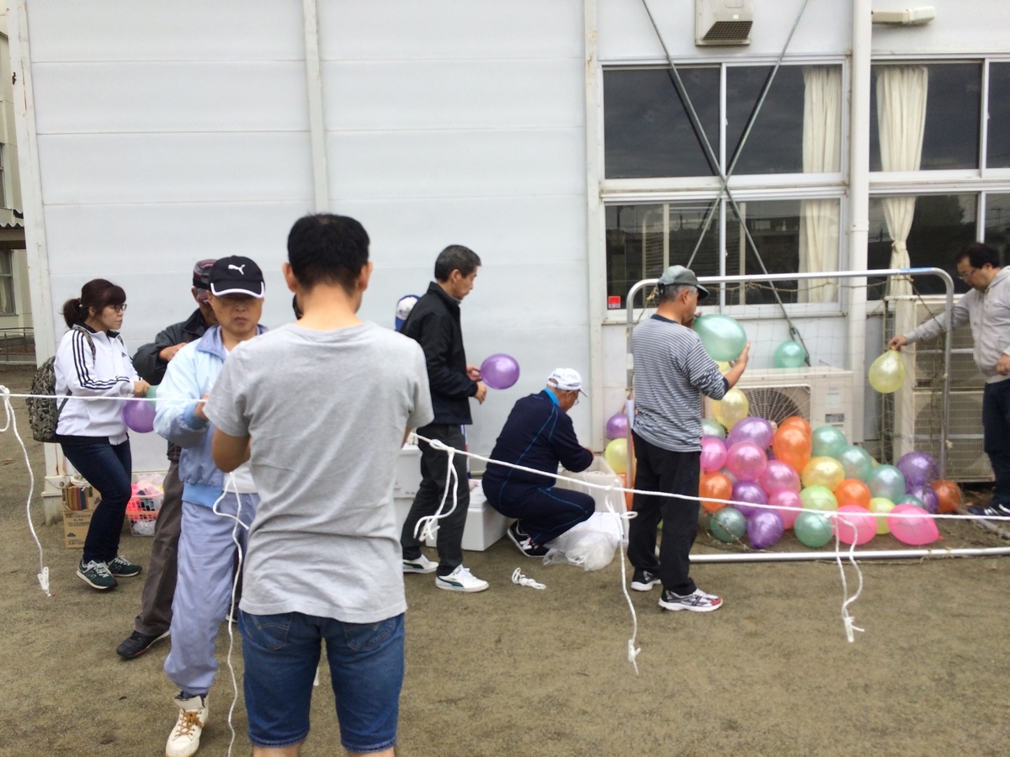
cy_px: 378
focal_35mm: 29
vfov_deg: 48.2
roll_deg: +3.7
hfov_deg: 61.7
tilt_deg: -8.7
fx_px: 846
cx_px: 505
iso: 32
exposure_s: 1/477
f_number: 2.2
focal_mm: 4.15
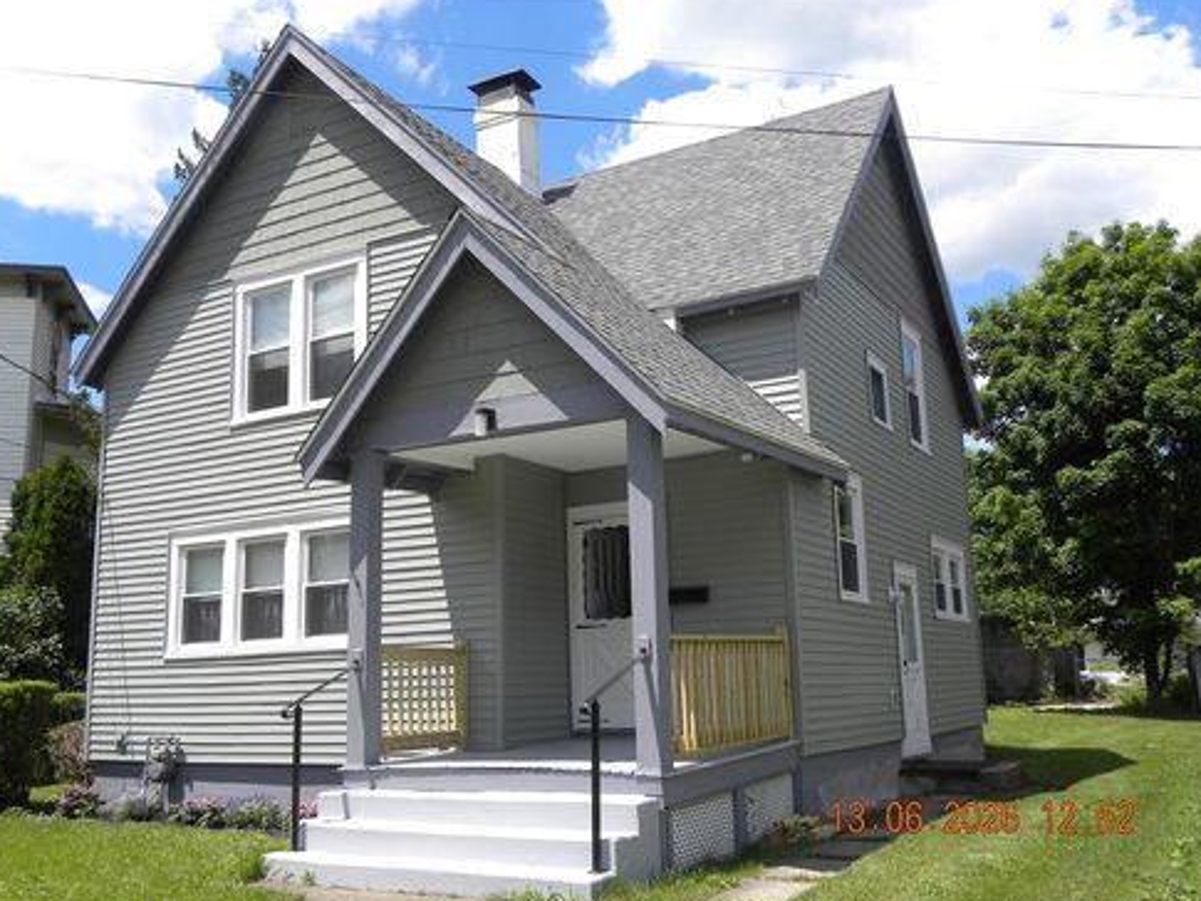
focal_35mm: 34
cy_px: 449
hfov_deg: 53.9
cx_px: 589
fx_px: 1180
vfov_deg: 41.8
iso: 64
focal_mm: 5.9
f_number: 5
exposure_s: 1/243
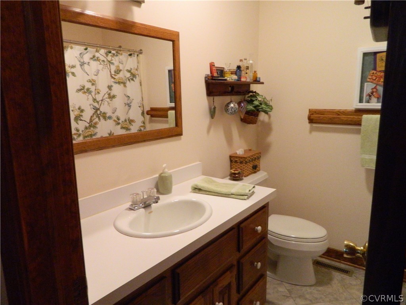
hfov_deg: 69.4
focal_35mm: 25
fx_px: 293
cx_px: 203
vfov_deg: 54.9
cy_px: 152
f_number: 3.1
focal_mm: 4.5
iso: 560
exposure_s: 1/10
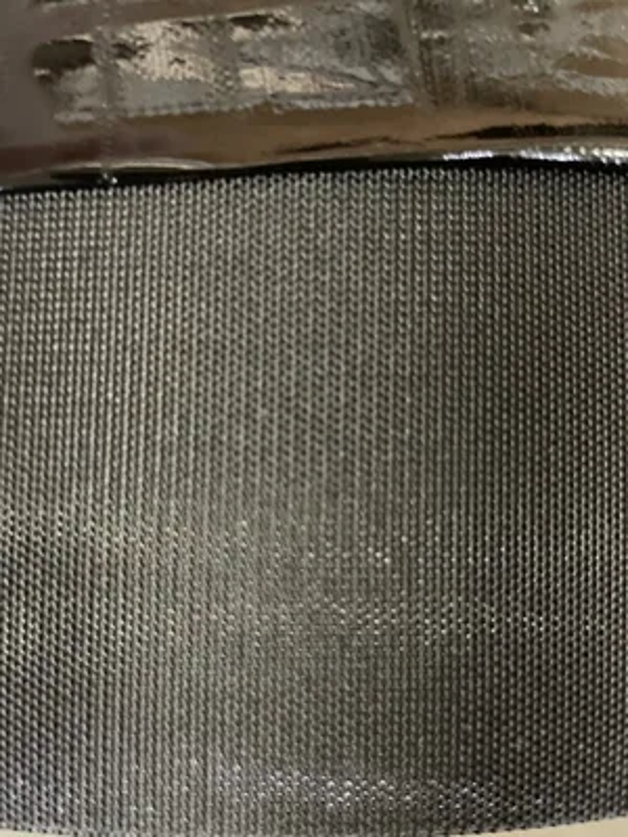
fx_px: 629
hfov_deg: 53.1
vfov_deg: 67.3
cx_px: 314
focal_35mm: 26
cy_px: 418
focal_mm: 4.2
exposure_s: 1/24
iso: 800
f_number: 1.6
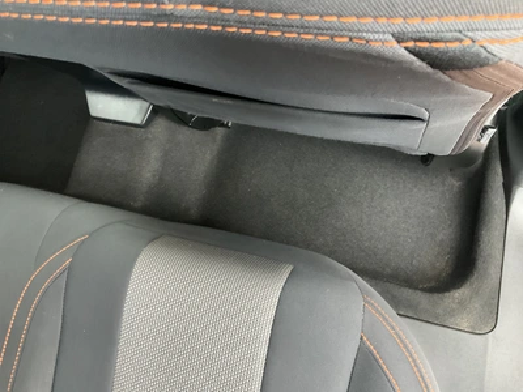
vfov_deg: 48.2
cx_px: 262
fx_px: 438
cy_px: 196
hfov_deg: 61.7
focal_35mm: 29
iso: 320
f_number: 1.8
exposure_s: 1/56
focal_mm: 3
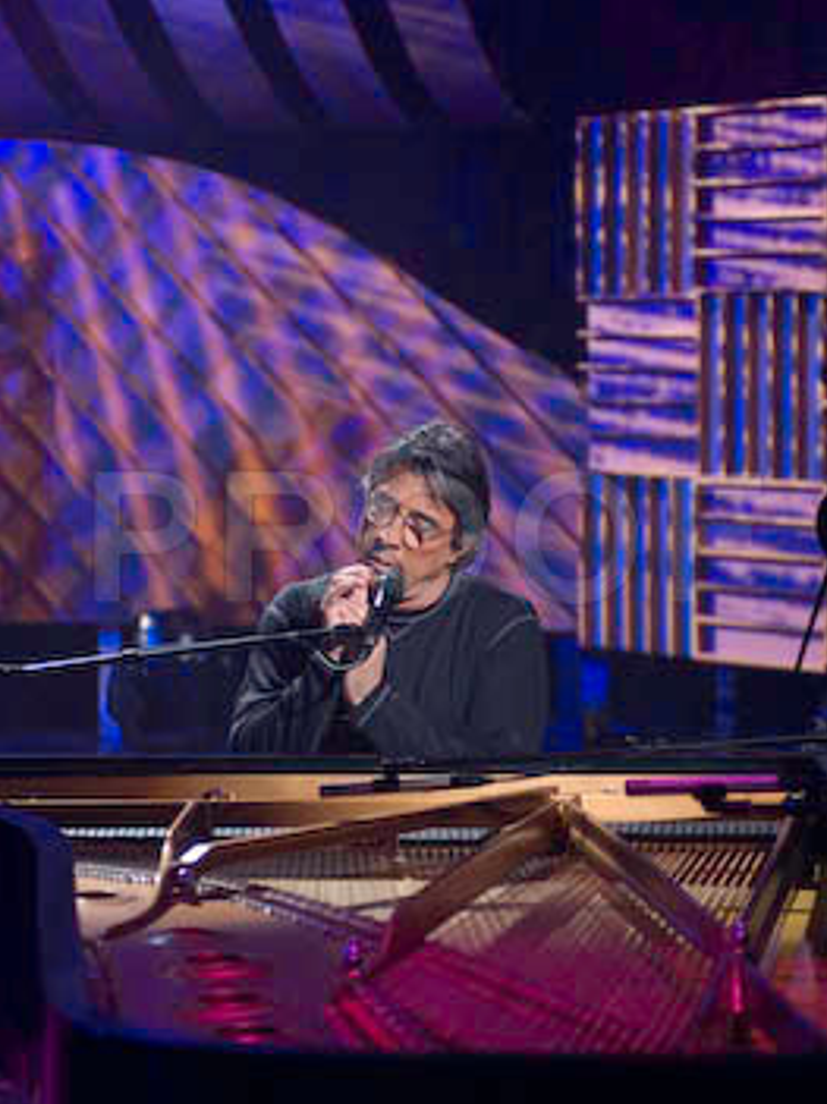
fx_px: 3665
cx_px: 415
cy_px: 576
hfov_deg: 12.9
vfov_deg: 17.1
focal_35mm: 115
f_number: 2.8
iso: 800
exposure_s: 1/80
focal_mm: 70
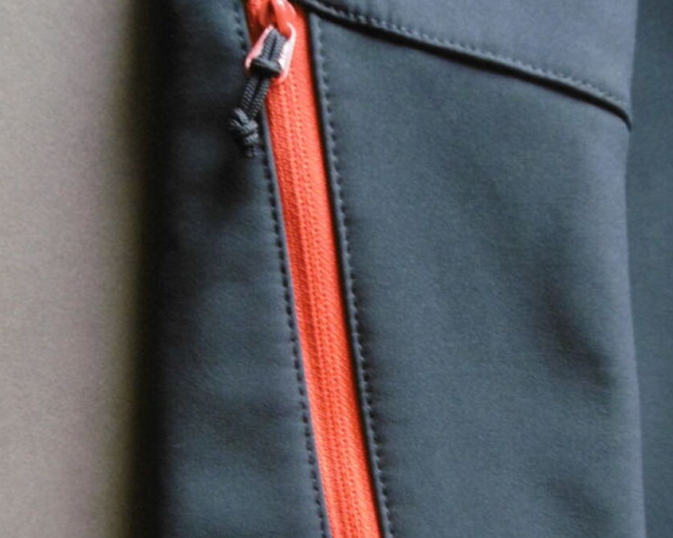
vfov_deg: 39.4
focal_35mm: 37
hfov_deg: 48.9
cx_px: 286
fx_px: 737
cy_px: 378
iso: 400
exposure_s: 1/8
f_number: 3.1
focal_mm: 4.3
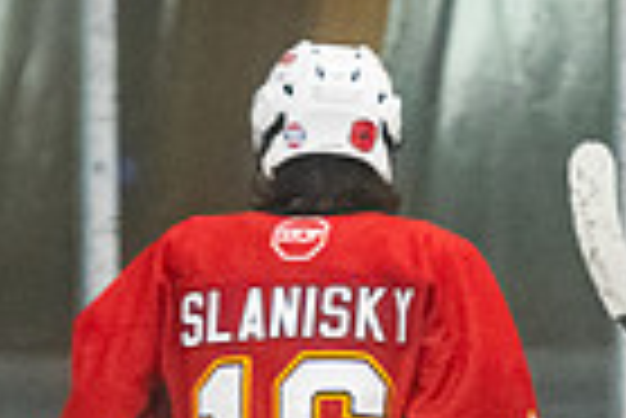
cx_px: 1121
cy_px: 667
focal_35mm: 908
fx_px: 15805
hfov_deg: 2.3
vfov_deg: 1.5
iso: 3200
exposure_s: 1/800
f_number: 2.8
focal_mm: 135
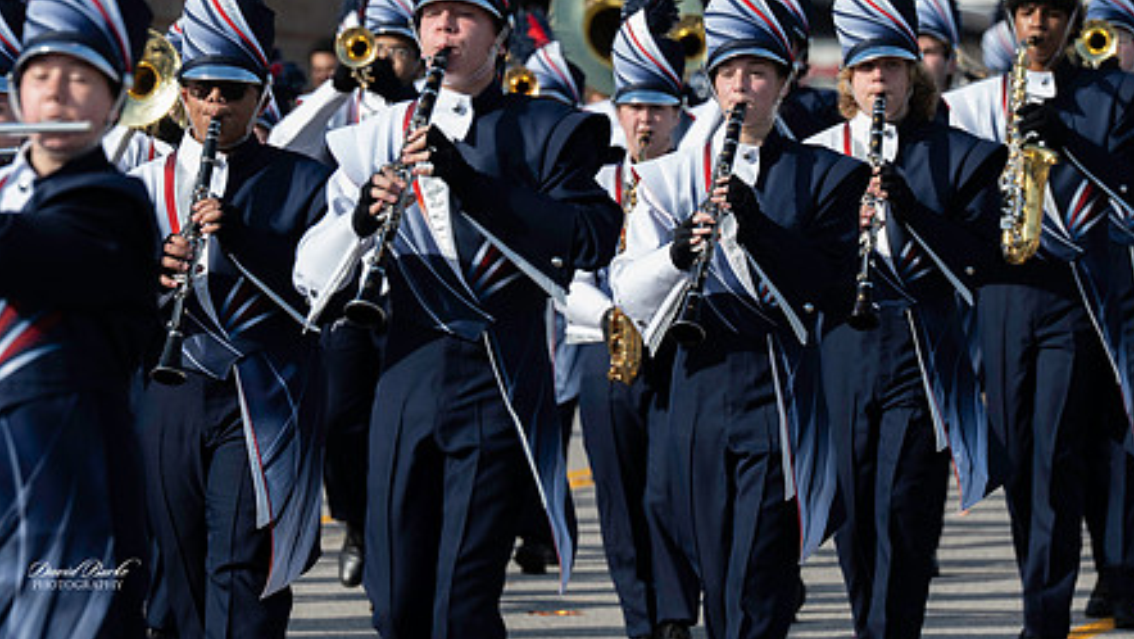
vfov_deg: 4.4
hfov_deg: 7.8
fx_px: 8272
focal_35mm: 275
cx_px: 662
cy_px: 171
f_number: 5.6
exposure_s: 1/640
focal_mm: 200
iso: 200
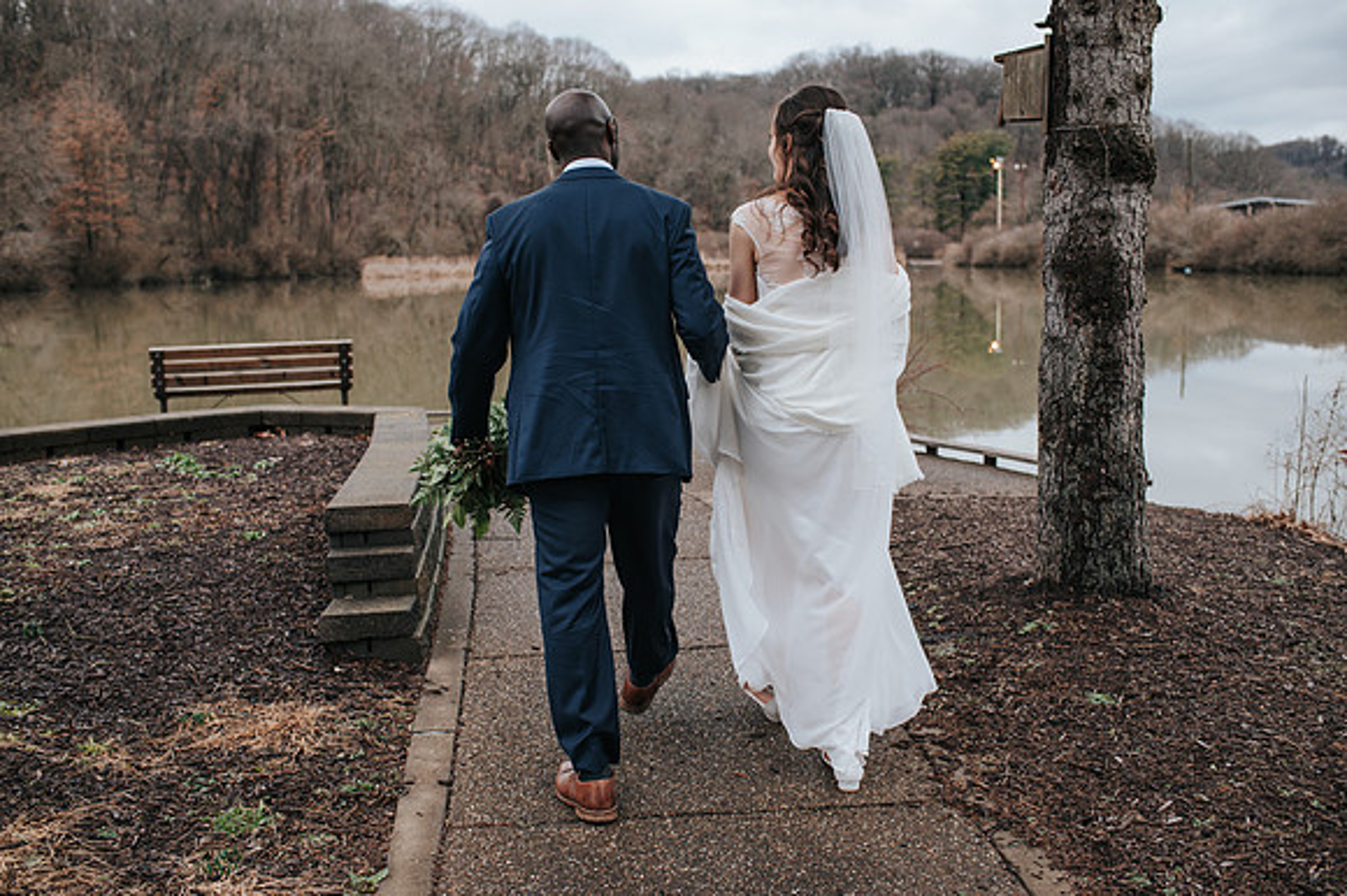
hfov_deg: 54.5
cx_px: 674
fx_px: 1309
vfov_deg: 37.8
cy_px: 448
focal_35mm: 35
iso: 280
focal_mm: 35
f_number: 3.2
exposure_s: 1/200
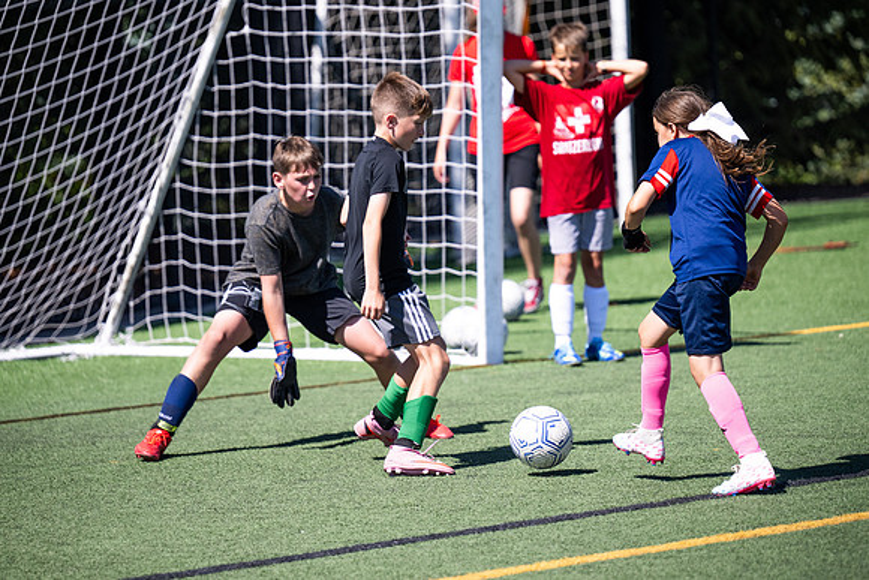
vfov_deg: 6.5
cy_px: 256
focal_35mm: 213
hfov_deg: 9.7
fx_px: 5135
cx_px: 447
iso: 500
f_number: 2.8
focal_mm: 160
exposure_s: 1/8000
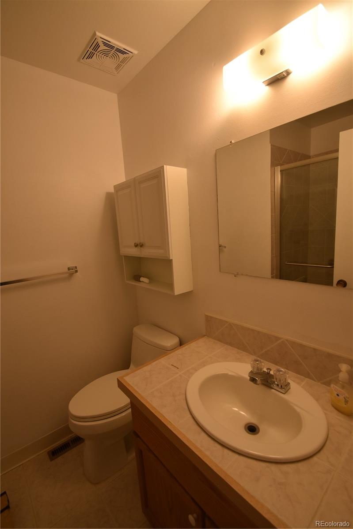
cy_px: 264
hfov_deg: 77.3
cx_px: 176
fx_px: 221
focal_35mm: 15
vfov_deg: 100.4
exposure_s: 1/160
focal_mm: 10
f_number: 6.3
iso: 400
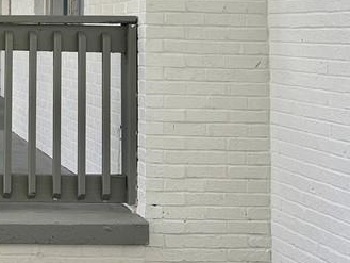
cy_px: -20
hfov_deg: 21.7
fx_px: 819
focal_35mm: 81
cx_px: -110
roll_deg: -0.9
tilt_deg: +2.9
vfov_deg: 17.6
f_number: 1.6
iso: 50
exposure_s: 1/302
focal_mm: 5.1
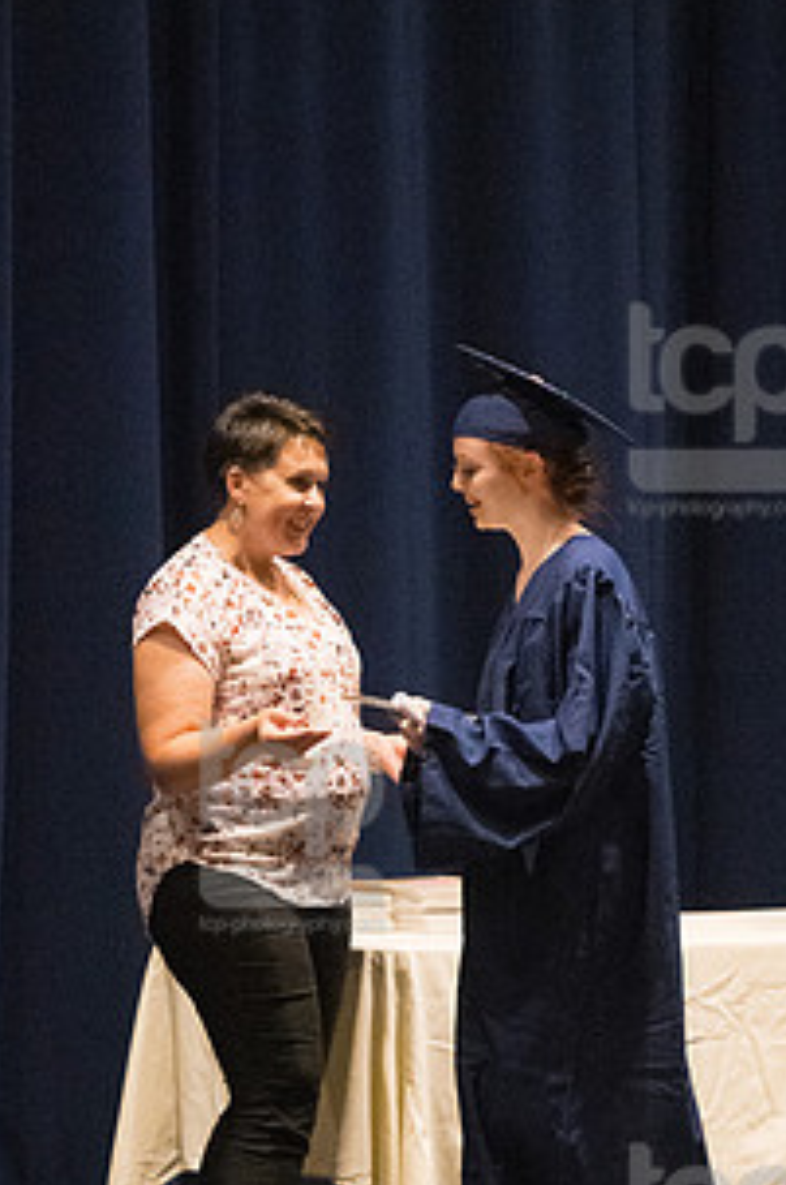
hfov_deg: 4.6
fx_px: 9858
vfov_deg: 6.9
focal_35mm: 300
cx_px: 291
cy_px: 825
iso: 8000
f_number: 4.5
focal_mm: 135
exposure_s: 1/250
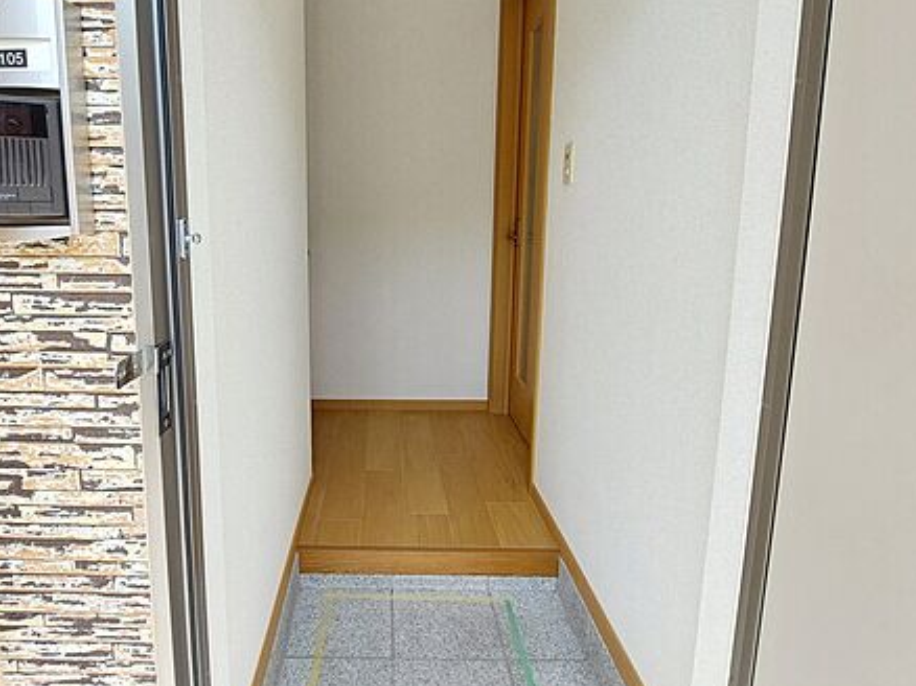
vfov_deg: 68.1
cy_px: 282
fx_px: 502
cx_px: 393
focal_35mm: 19
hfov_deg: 84.2
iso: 64
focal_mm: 1.74
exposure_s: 1/120
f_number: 2.2
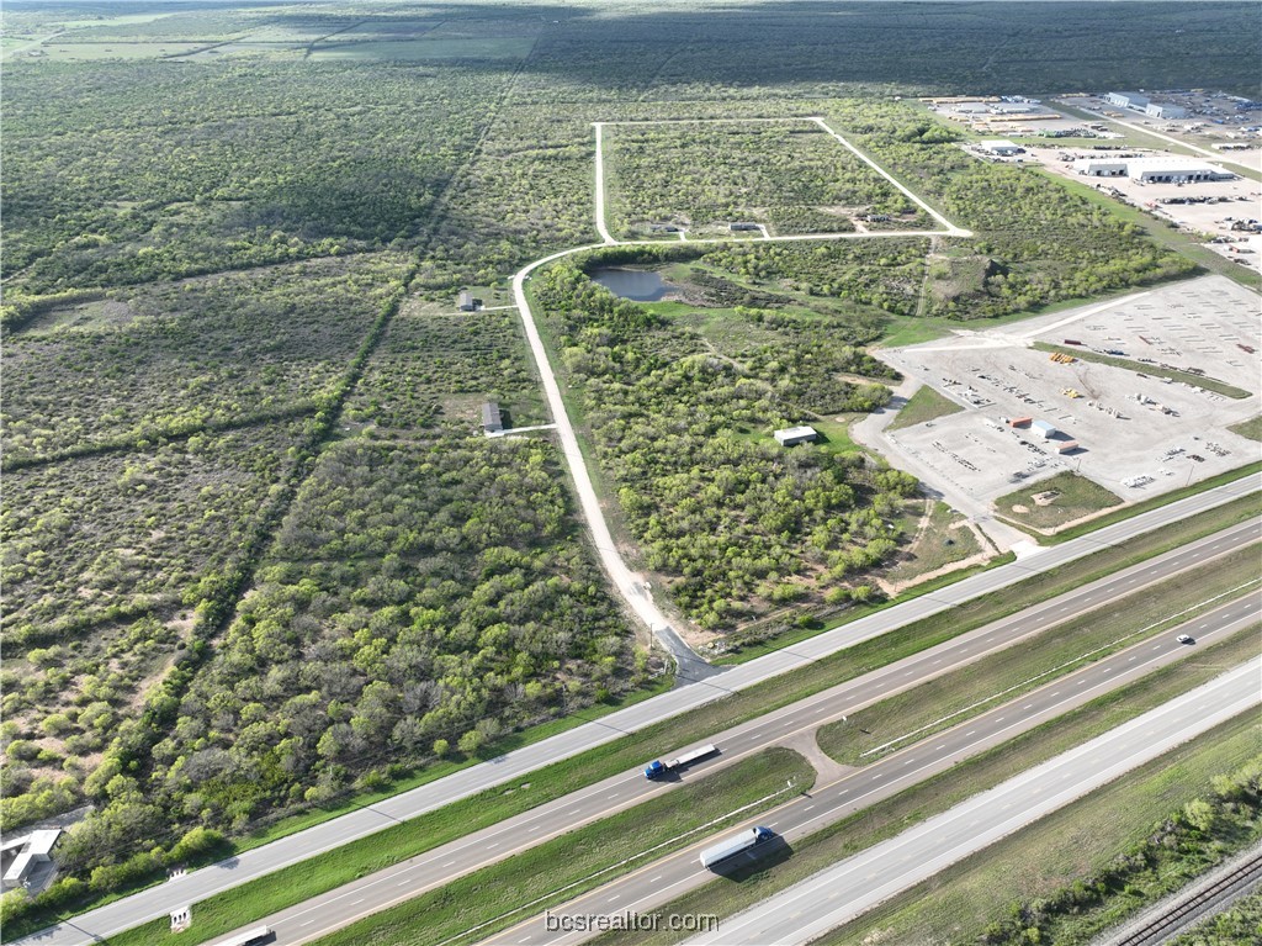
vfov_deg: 56.8
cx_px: 631
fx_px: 875
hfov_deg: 71.6
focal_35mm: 24
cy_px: 473
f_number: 2.8
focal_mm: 12.29
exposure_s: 1/640
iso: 100
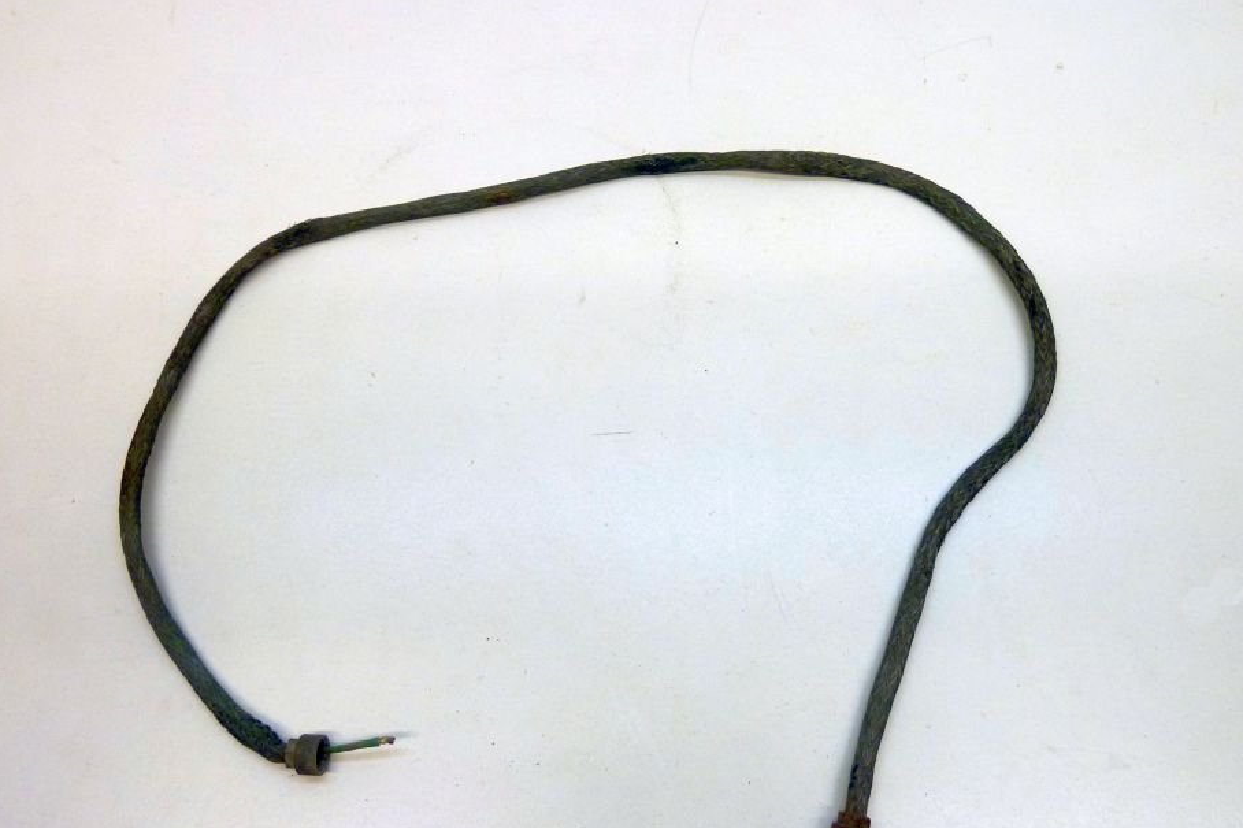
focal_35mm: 31
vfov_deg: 42.2
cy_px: 467
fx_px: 1070
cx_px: 611
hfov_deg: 60.3
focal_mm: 4.7
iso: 160
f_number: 3.4
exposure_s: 1/30
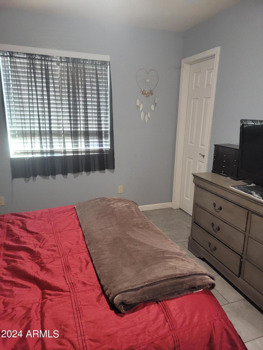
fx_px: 243
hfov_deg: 56.8
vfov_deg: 71.6
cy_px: 175
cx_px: 132
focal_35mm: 24
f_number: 1.8
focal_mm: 6.7
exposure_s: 1/30
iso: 640
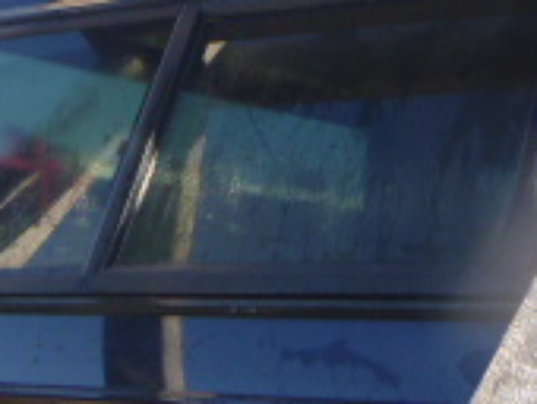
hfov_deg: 20.2
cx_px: 524
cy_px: 44
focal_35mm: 94
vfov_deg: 15.6
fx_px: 1460
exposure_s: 1/125
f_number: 3.9
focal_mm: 4.5
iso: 100
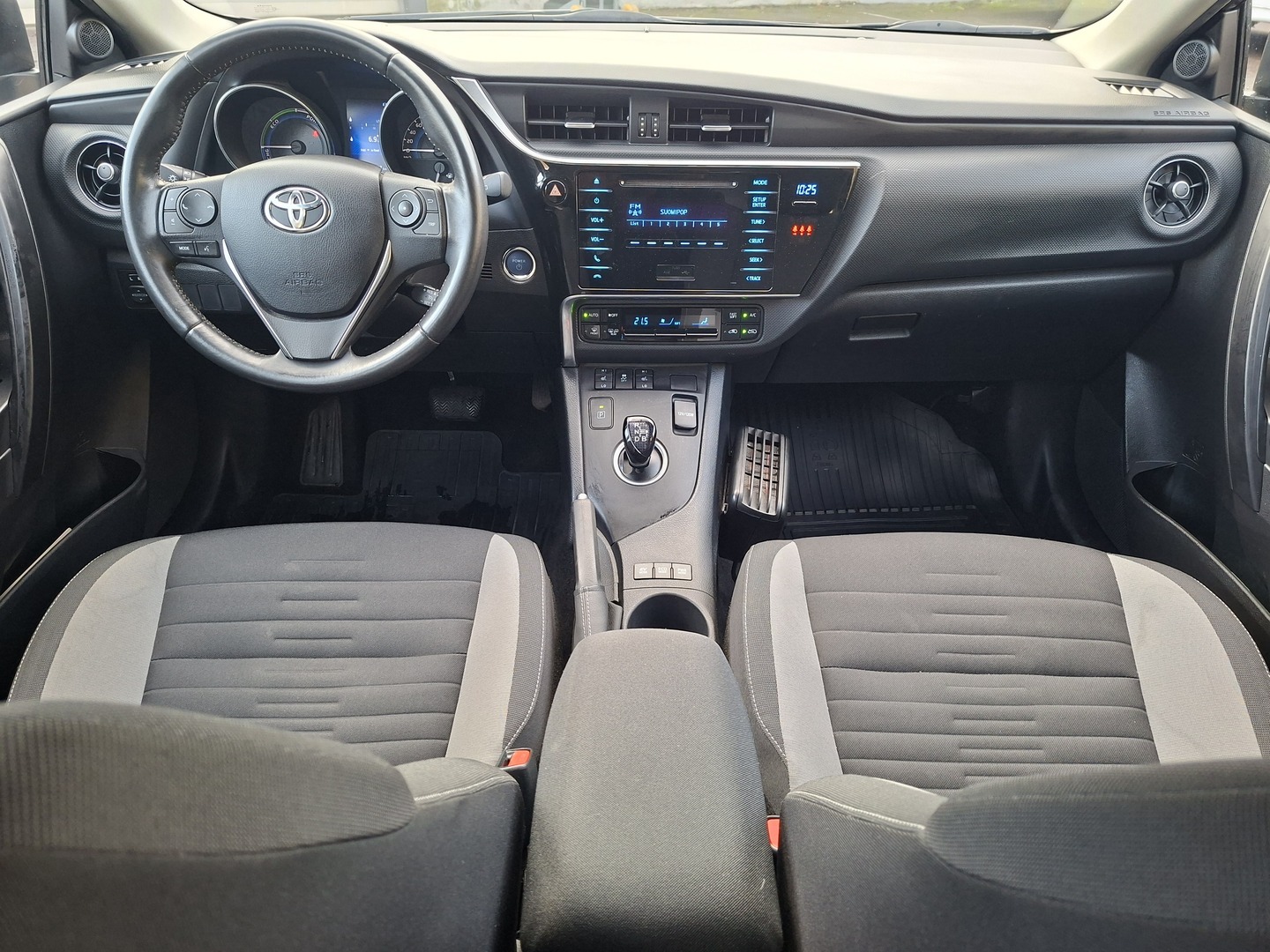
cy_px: 476
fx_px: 844
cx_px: 635
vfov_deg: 58.9
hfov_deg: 73.9
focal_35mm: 23
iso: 320
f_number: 1.8
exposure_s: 1/100
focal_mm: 5.54
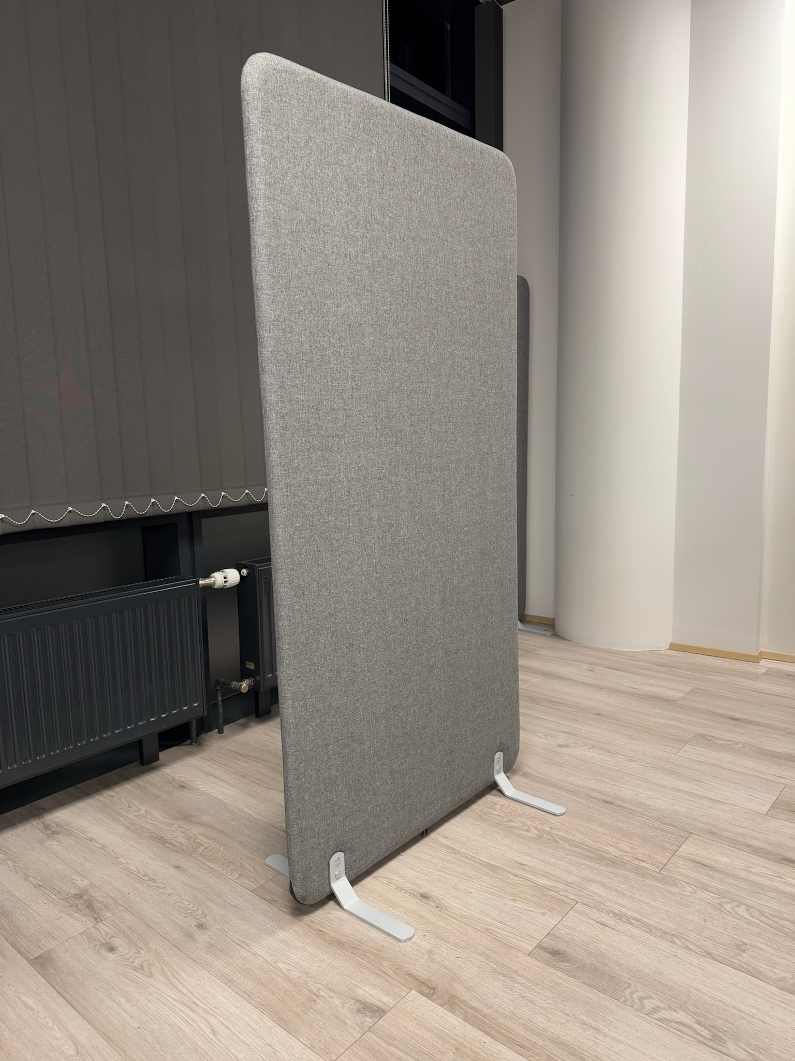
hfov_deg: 56.8
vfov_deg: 71.6
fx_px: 735
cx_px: 398
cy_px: 530
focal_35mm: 24
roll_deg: +2.7
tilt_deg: -8.4
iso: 320
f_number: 1.78
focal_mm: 6.76
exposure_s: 1/60
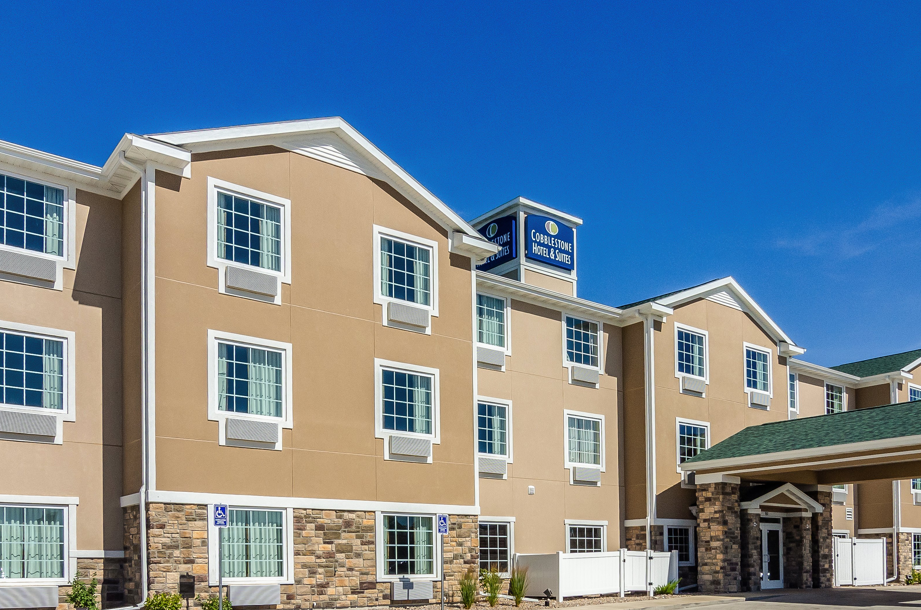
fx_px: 715
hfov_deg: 65.5
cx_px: 496
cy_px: 429
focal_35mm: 28
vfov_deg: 45.2
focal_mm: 12
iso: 400
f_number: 8
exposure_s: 1/1600
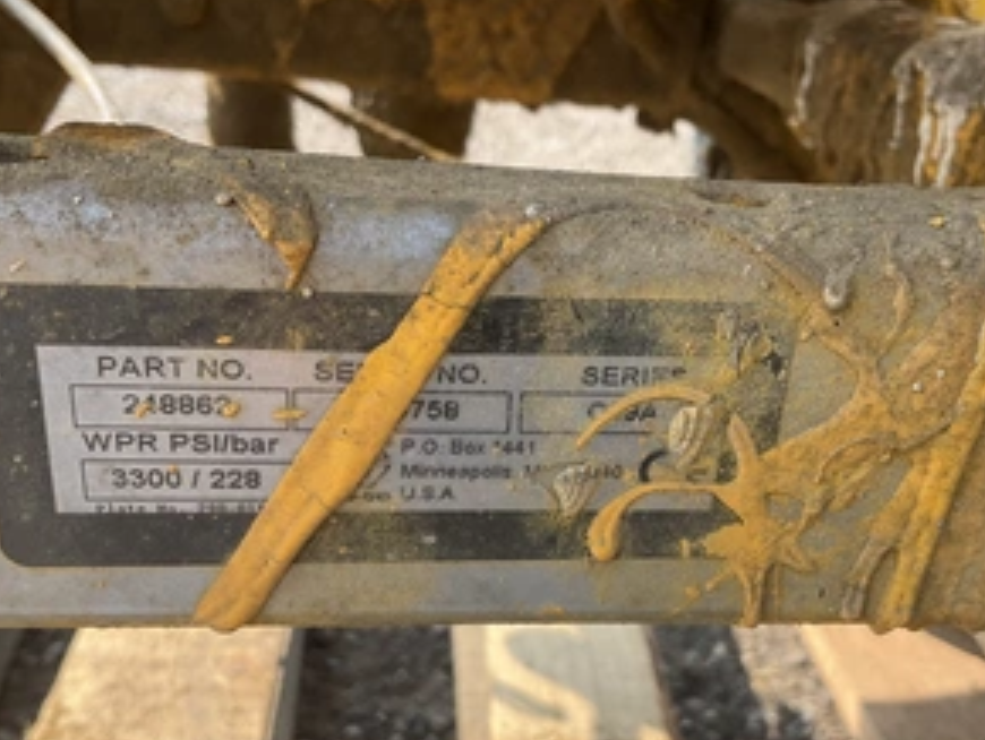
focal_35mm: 40
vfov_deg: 36.0
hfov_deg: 46.6
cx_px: 571
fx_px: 1139
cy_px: 404
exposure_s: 1/340
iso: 25
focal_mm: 3
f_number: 1.8
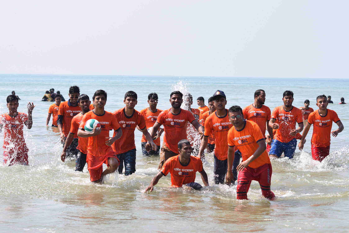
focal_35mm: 105
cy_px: 116
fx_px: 1018
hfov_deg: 19.5
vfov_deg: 13.0
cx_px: 174
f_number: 6.3
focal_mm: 70
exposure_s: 1/640
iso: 200
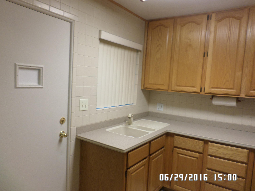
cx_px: 128
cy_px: 96
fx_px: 184
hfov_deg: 69.4
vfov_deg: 54.9
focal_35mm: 25
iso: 120
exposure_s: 1/30
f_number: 2.5
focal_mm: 4.5
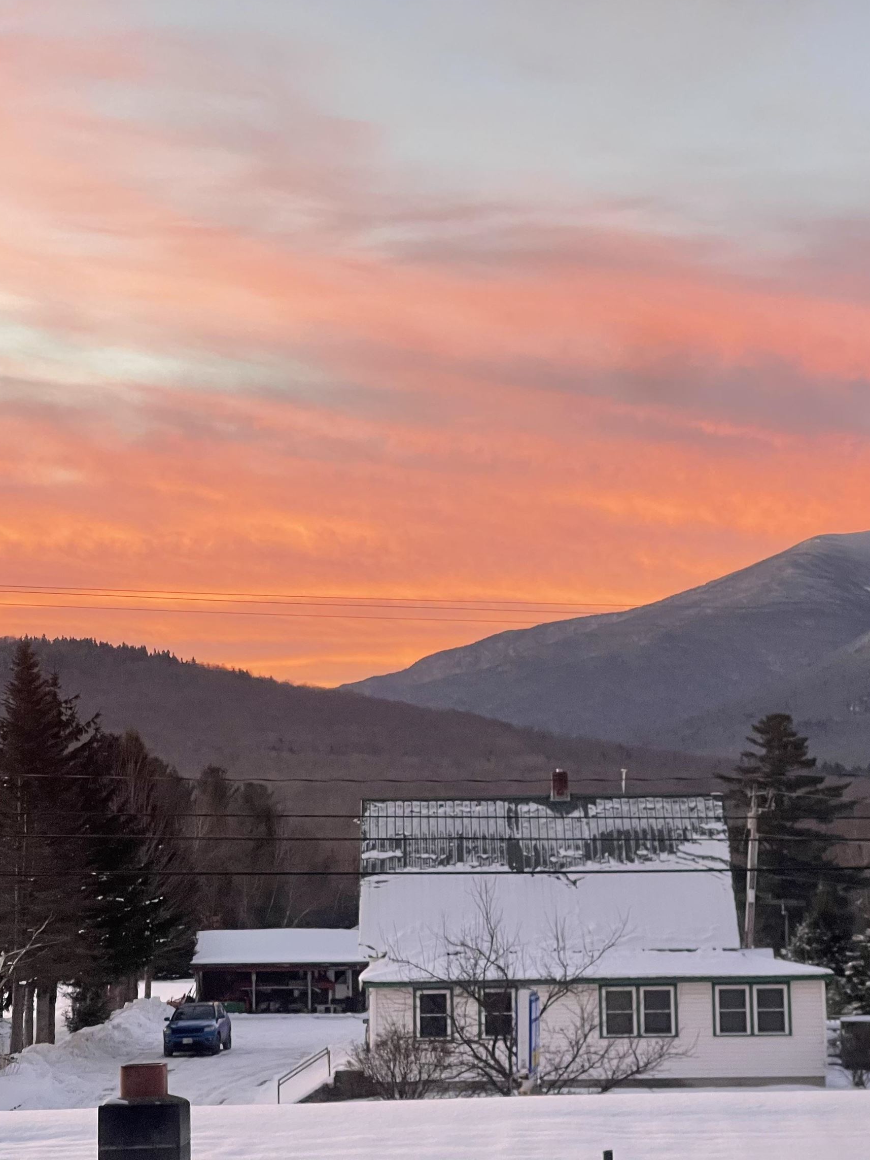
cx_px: 463
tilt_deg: +6.3
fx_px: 2881
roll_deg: +0.2
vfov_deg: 22.8
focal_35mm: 86
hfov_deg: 17.2
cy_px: 577
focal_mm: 7.5
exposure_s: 1/99
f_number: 2.2
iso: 100
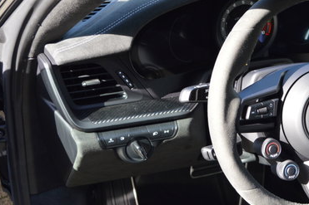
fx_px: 772
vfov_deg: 15.2
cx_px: 274
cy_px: 112
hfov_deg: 22.1
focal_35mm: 90
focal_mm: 29
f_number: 5.6
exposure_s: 1/125
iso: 320
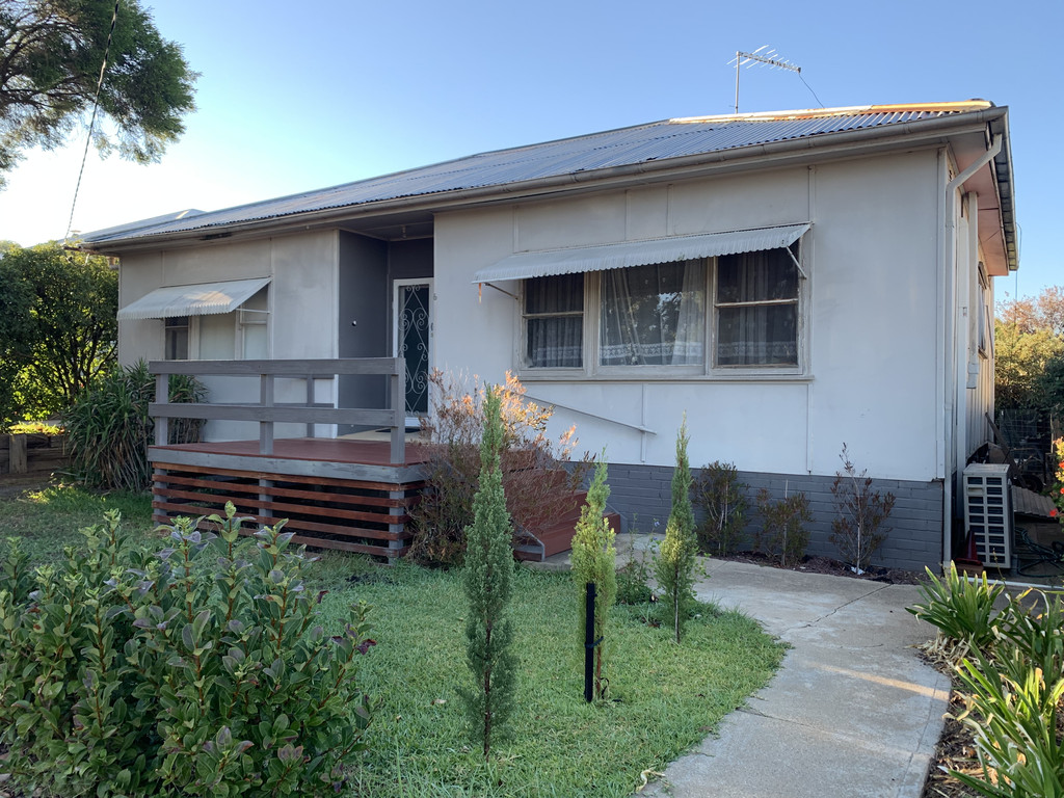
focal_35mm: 26
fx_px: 799
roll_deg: -1.3
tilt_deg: +0.2
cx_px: 532
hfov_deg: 67.3
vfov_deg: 53.1
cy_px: 399
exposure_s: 1/152
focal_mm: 4.25
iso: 25
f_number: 1.8
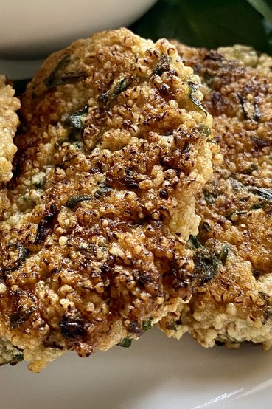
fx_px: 567
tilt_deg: -48.7
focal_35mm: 50
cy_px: 180
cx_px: 108
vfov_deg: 39.6
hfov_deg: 26.9
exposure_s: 1/60
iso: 160
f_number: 1.8
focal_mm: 4.25
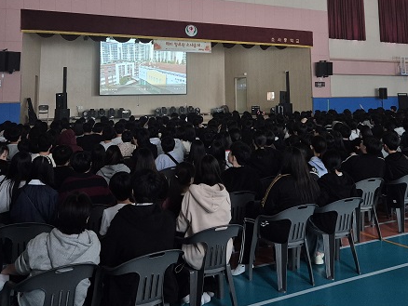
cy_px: 36
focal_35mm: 42
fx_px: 495
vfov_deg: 32.8
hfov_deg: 44.8
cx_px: 211
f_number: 1.8
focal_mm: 5.4
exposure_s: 1/60
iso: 640
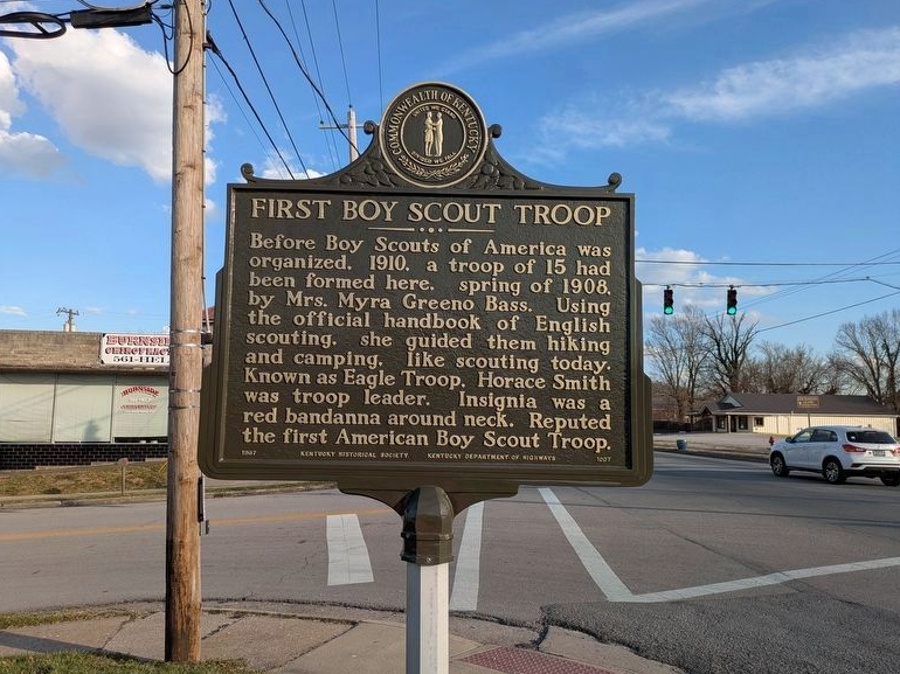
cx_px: 434
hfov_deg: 67.3
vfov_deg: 53.0
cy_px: 336
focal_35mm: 26
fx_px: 676
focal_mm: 5.43
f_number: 1.89
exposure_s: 1/1147
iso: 45
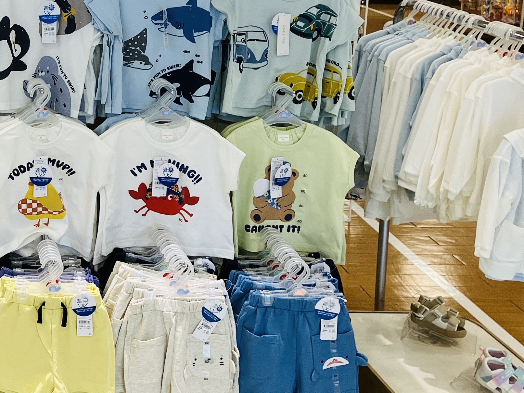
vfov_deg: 20.7
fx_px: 1060
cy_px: 55
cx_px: -25
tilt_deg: -9.3
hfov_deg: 26.0
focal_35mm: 70
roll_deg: -0.9
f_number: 1.8
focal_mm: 3.99
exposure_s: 1/121
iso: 64
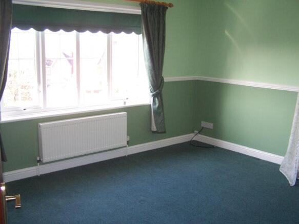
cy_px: 112
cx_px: 150
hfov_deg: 49.0
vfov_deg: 37.7
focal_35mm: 38
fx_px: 328
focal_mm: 6.3
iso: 140
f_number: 2.8
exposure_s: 1/60
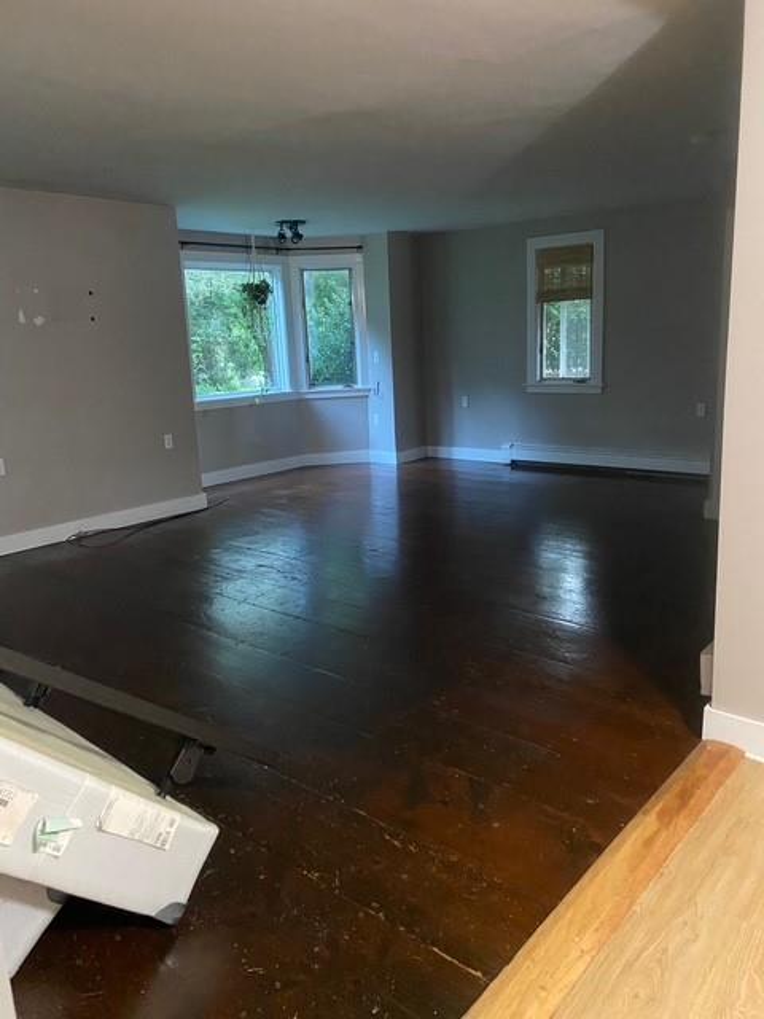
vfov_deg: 67.3
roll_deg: +2.6
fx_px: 765
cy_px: 510
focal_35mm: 26
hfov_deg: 53.1
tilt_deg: -9.9
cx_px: 382
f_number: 1.8
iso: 800
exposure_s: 1/30
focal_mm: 4.25
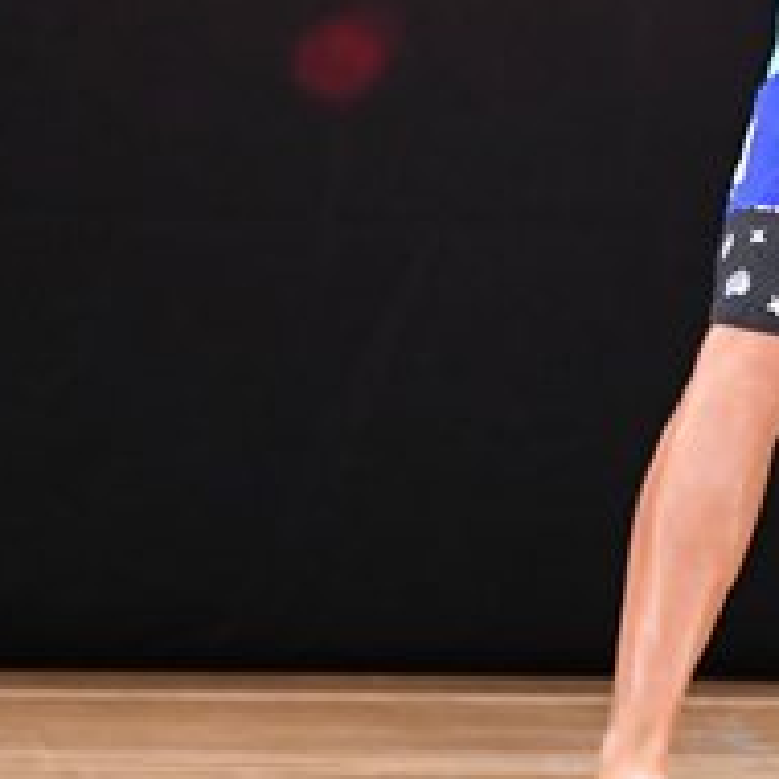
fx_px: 21209
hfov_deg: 2.1
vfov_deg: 2.1
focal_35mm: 833
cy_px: -98
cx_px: 1011
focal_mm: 160
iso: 3200
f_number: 5.6
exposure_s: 1/400
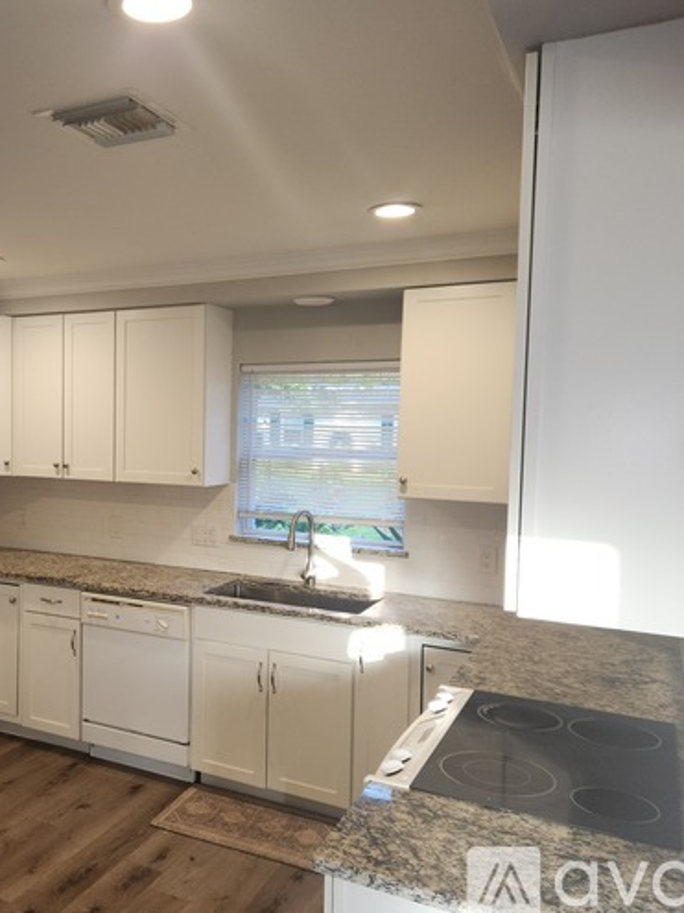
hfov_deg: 43.6
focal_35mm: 31
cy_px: 459
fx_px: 817
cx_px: 150
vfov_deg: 58.4
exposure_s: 1/60
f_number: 1.8
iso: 50
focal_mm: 5.4
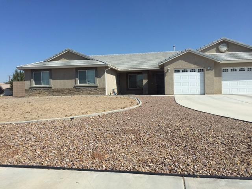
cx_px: 126
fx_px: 211
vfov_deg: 48.2
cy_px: 94
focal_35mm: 29
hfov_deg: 61.7
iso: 32
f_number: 2.2
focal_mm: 4.15
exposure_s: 1/2326
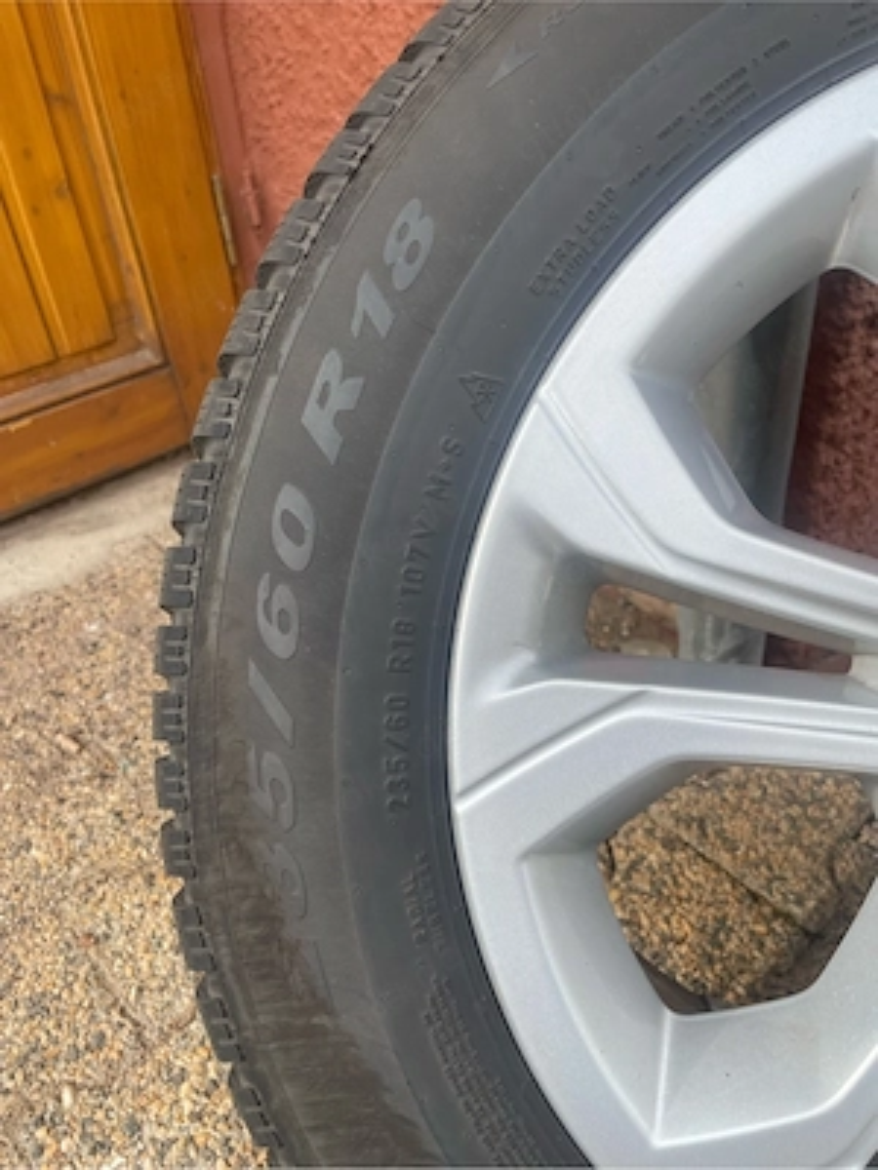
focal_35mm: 26
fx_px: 879
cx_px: 439
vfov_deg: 67.3
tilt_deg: -37.0
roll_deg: +5.8
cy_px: 585
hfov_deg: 53.1
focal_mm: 4.2
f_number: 1.6
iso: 32
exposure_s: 1/690
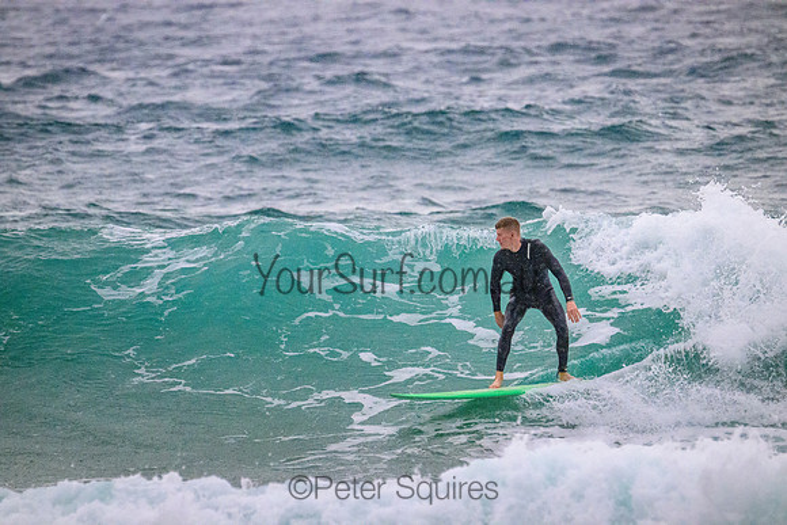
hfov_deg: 3.4
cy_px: 262
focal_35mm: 600
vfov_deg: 2.3
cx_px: 394
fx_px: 13119
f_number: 11
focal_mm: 600
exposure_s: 1/2000
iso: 9000
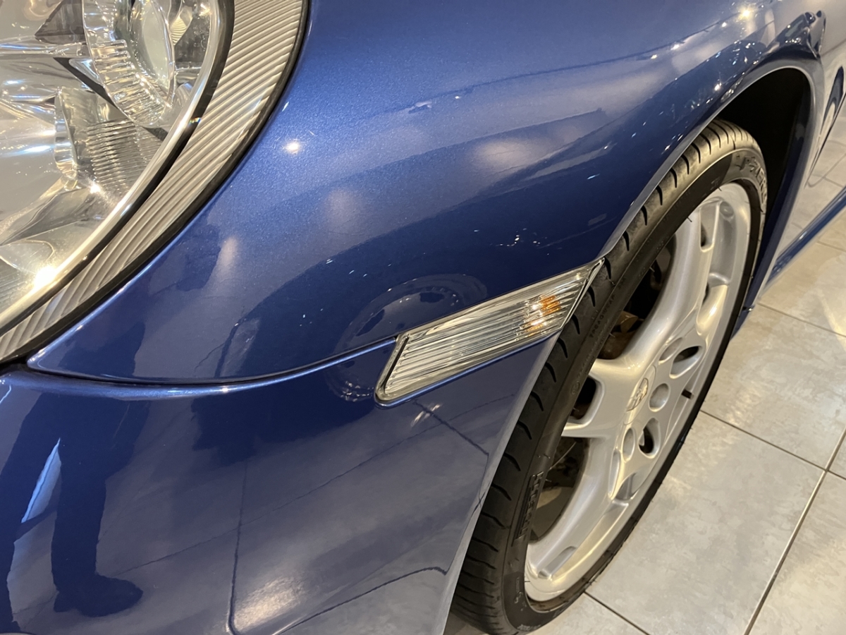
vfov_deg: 49.7
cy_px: 318
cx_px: 423
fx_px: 684
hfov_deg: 63.4
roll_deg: -6.8
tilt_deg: -31.5
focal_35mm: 28
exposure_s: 1/50
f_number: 1.8
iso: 250
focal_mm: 3.99
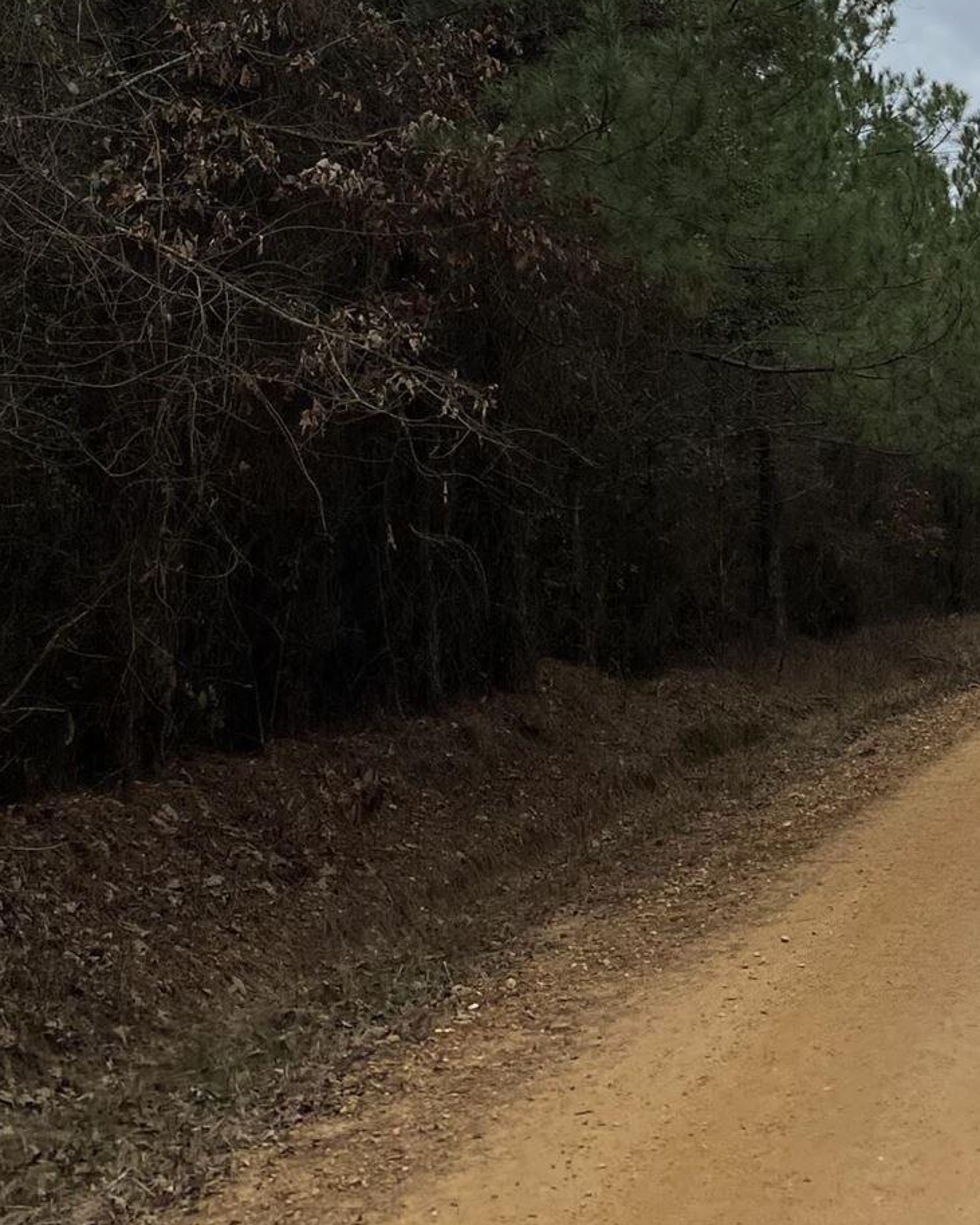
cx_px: 471
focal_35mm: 64
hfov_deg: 23.8
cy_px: -231
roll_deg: +1.8
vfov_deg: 26.4
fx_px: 2321
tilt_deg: +18.1
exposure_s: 1/3704
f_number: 1.5
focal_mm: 5.7
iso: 50
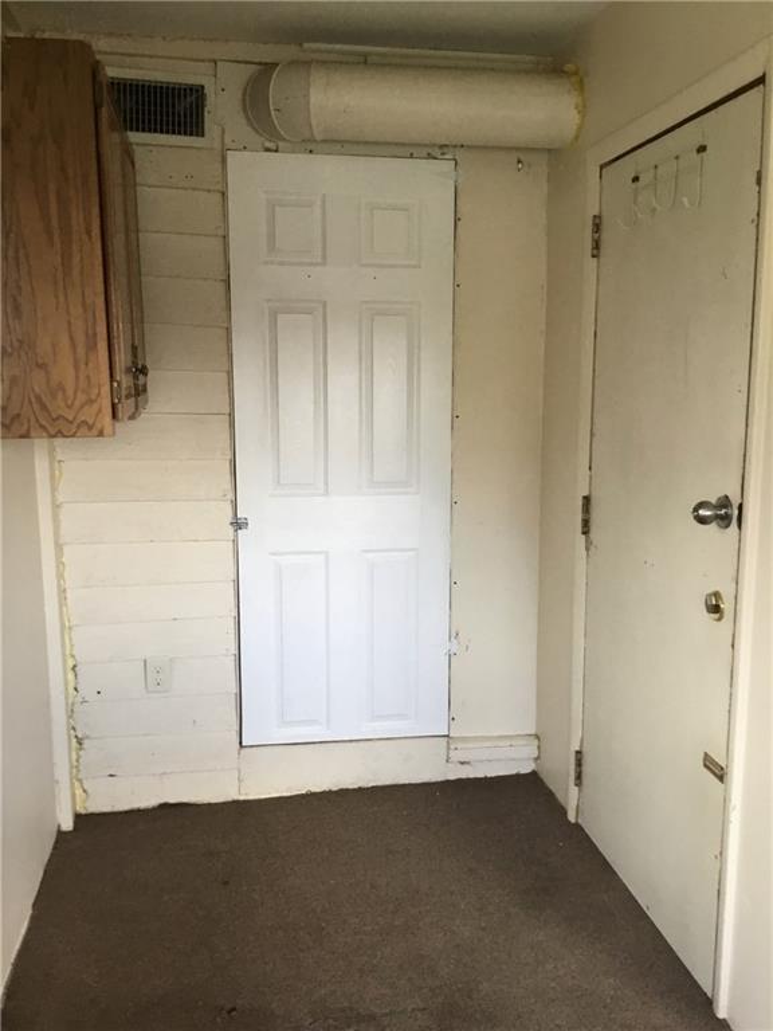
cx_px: 386
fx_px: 923
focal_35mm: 31
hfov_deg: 45.4
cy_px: 516
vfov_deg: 58.4
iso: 32
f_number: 2.4
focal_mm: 3.3
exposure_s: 1/30
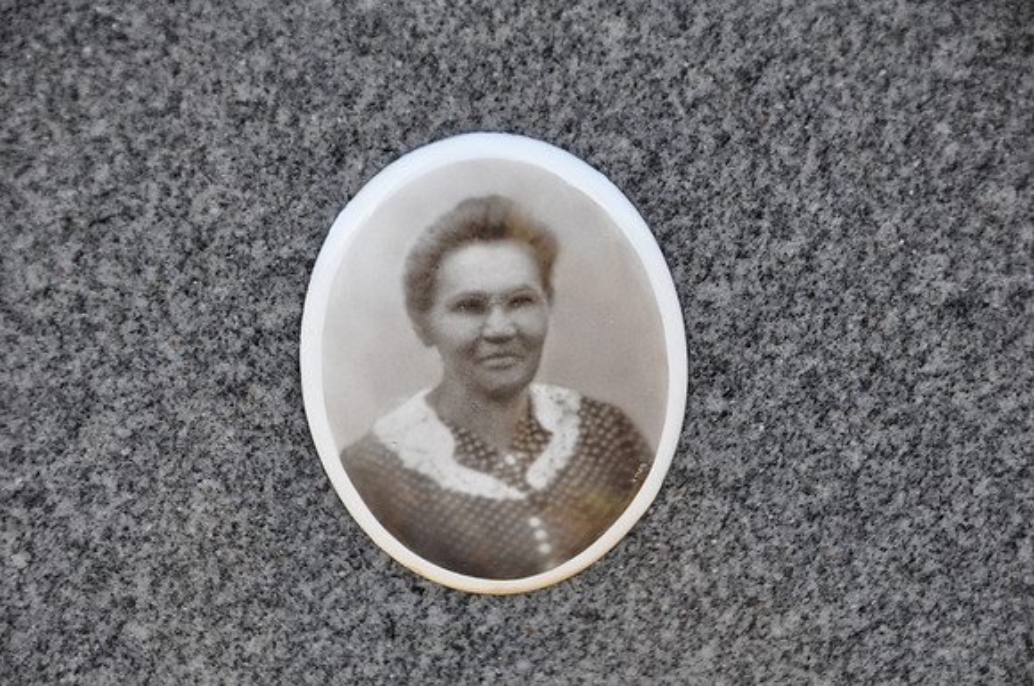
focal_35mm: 147
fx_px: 4216
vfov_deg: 9.3
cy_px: 343
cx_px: 517
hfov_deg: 14.0
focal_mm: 98
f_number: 5.6
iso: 640
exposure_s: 1/250
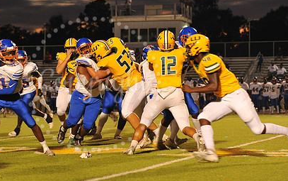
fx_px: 1139
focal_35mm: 145
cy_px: 84
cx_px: 93
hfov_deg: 14.4
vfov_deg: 9.1
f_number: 4
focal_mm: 100
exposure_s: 1/250
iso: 2000
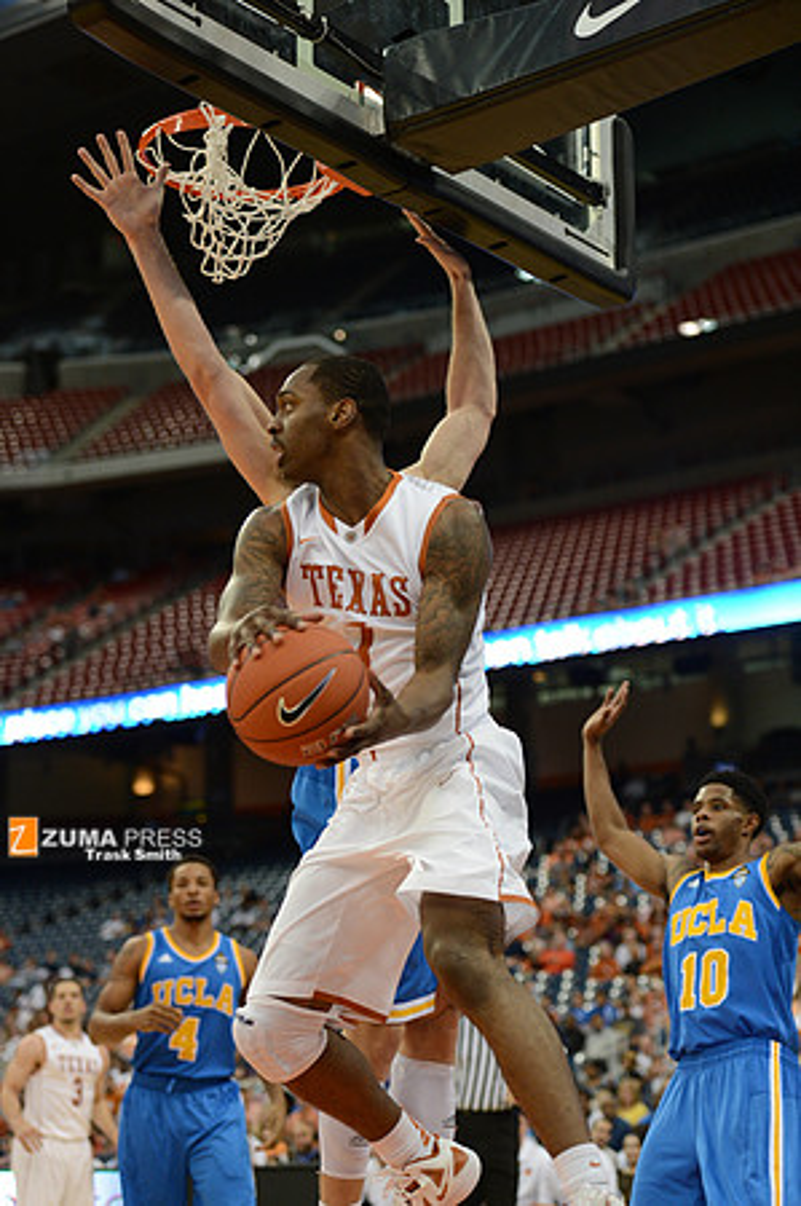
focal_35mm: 70
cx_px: 400
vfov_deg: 28.9
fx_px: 2341
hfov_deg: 19.4
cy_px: 603
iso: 2000
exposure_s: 1/1250
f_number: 2.8
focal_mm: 70
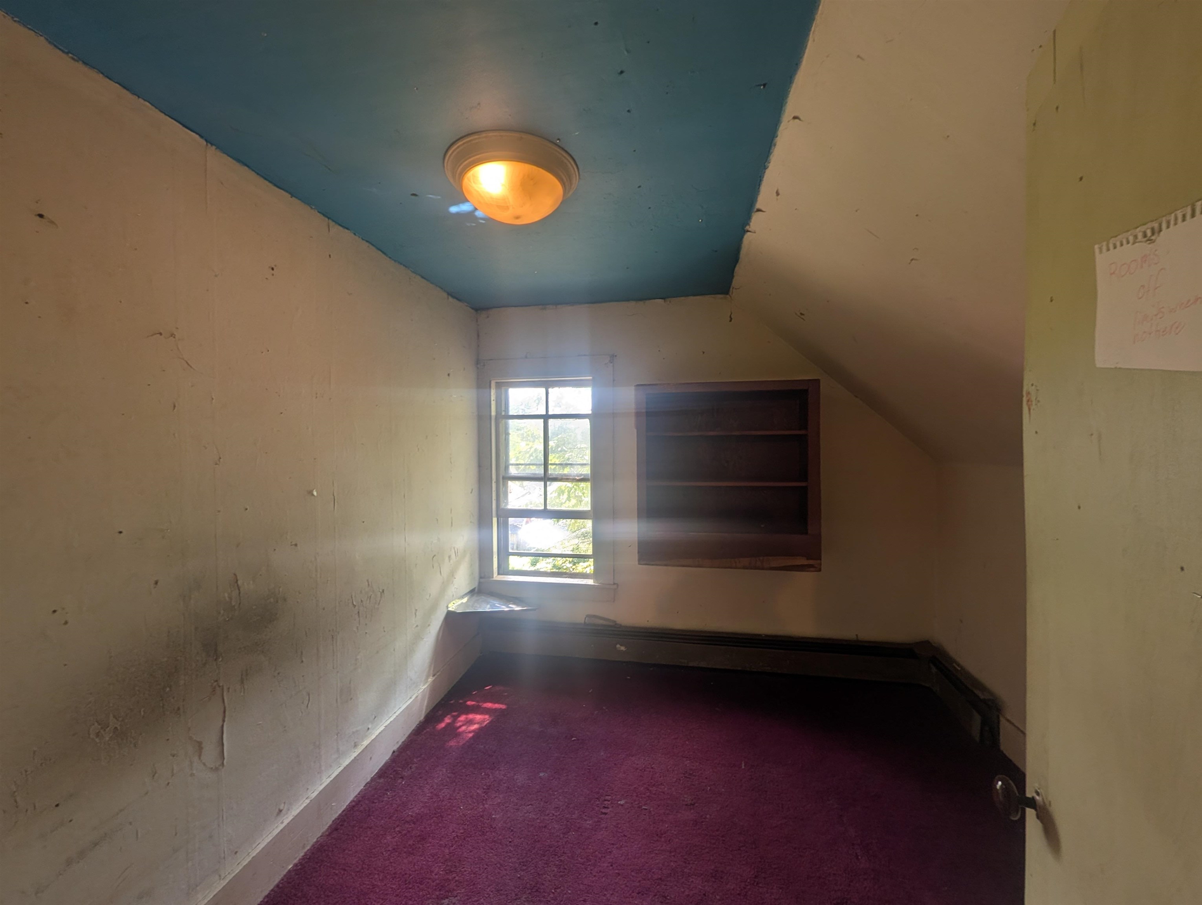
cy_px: 452
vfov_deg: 94.6
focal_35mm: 12
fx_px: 417
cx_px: 601
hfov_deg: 110.5
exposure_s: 1/120
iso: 52
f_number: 1.7
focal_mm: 2.02
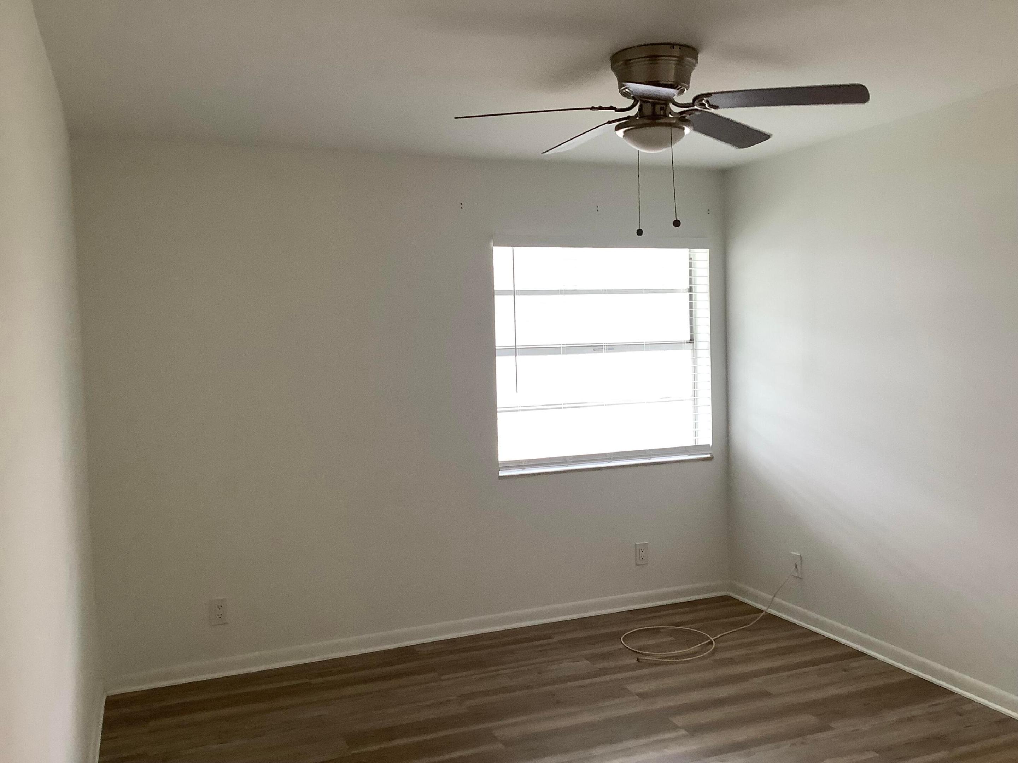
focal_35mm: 31
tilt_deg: -3.3
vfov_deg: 45.4
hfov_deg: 58.4
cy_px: 382
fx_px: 912
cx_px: 509
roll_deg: +0.4
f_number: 2.4
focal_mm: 3.3
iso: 100
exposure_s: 1/60
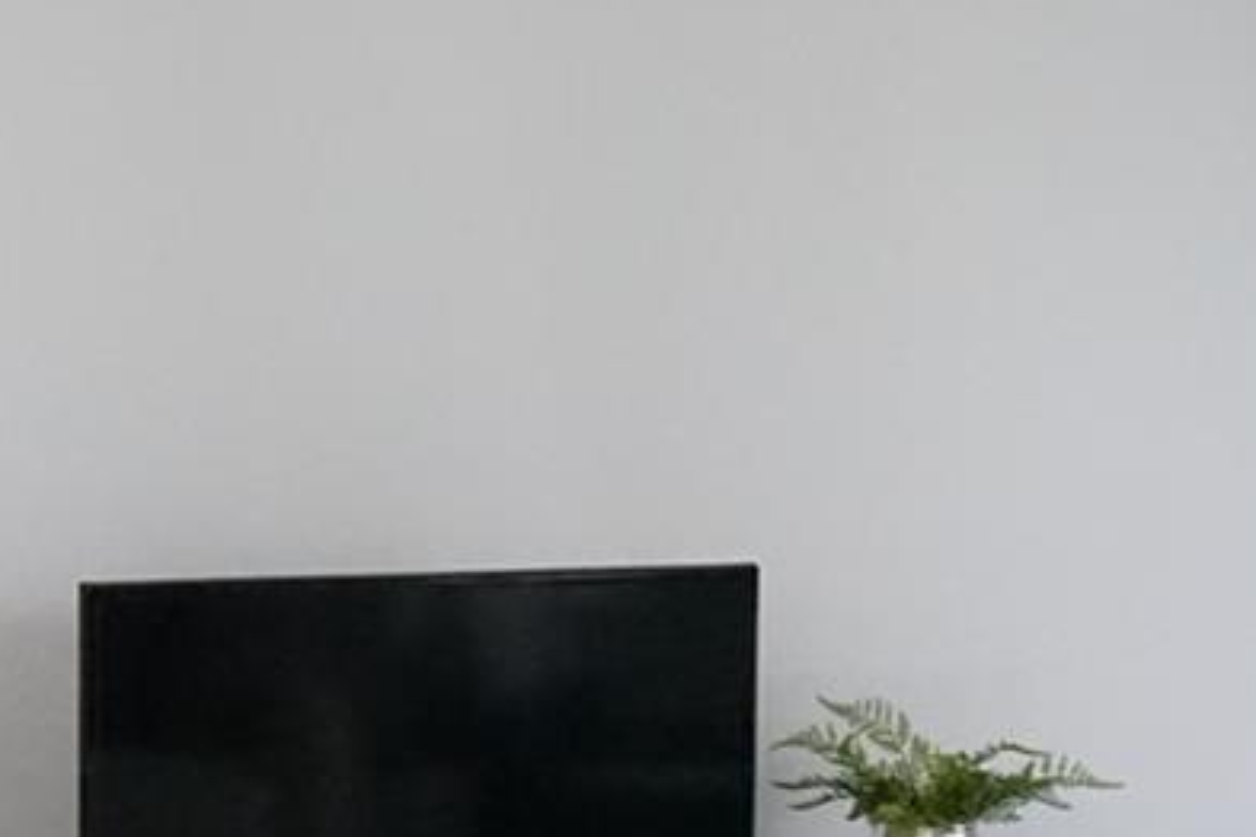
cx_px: 121
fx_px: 4117
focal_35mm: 118
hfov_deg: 17.1
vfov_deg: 11.6
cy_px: 664
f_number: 6.3
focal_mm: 29
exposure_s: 1/50
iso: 6400
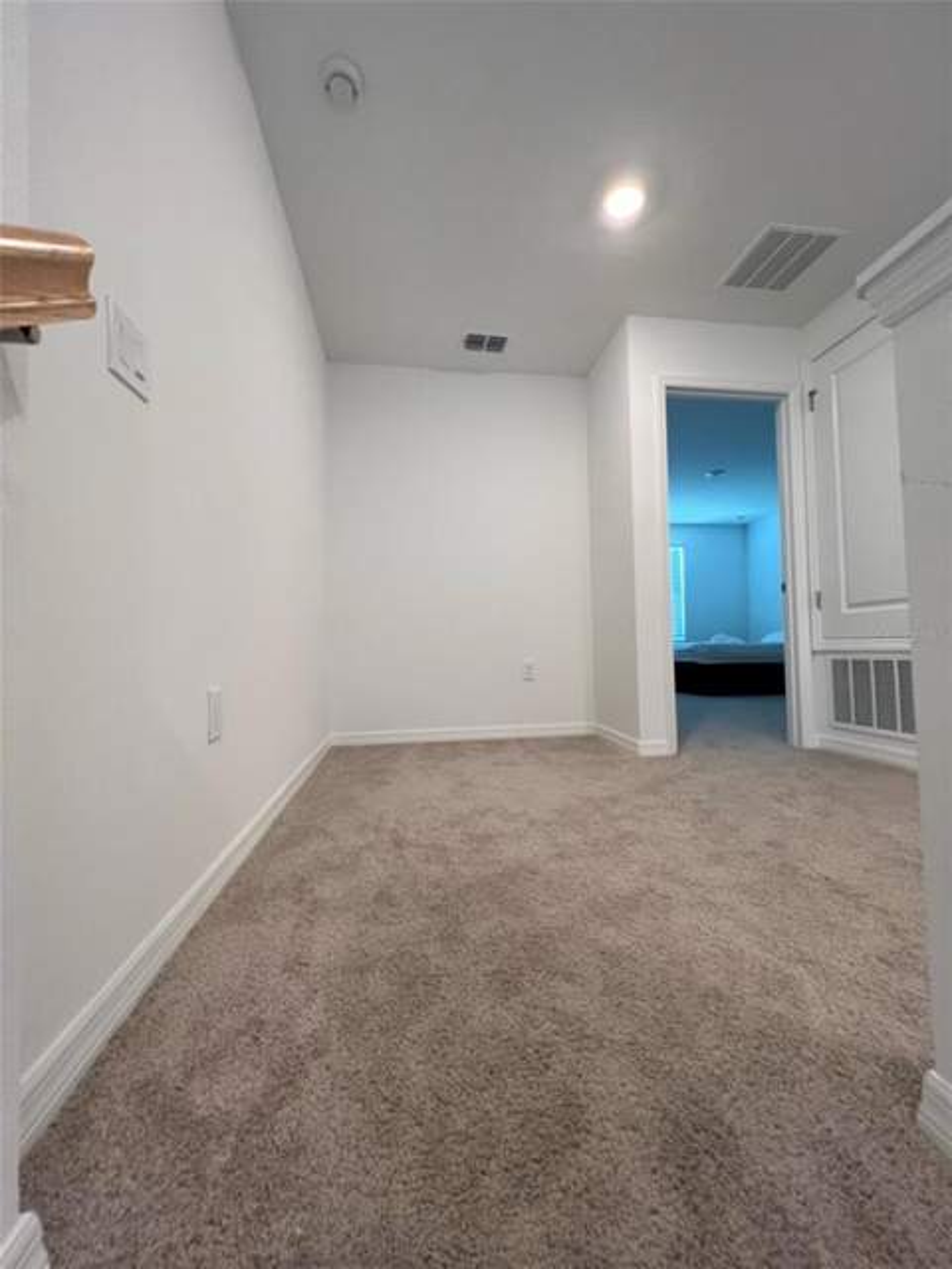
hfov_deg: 89.9
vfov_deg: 106.2
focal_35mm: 13
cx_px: 476
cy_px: 634
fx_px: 477
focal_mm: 1.57
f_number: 1.8
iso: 250
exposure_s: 1/120
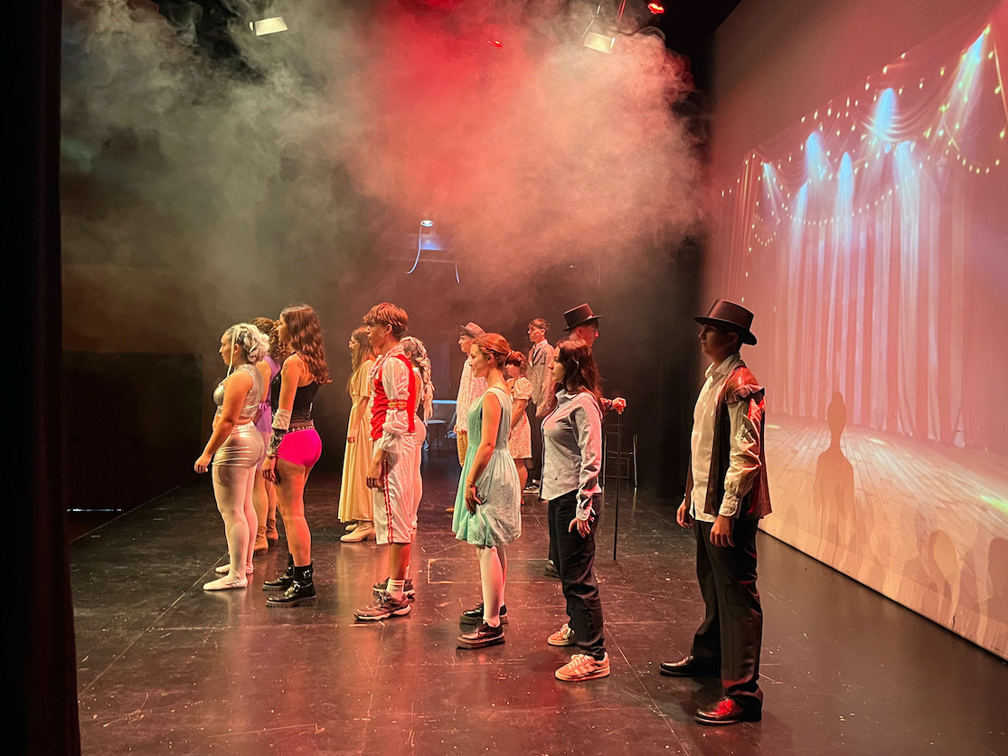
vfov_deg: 44.2
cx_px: 557
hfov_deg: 56.7
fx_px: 932
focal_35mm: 32
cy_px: 373
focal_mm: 29
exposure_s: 1/125
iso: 500
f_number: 6.3
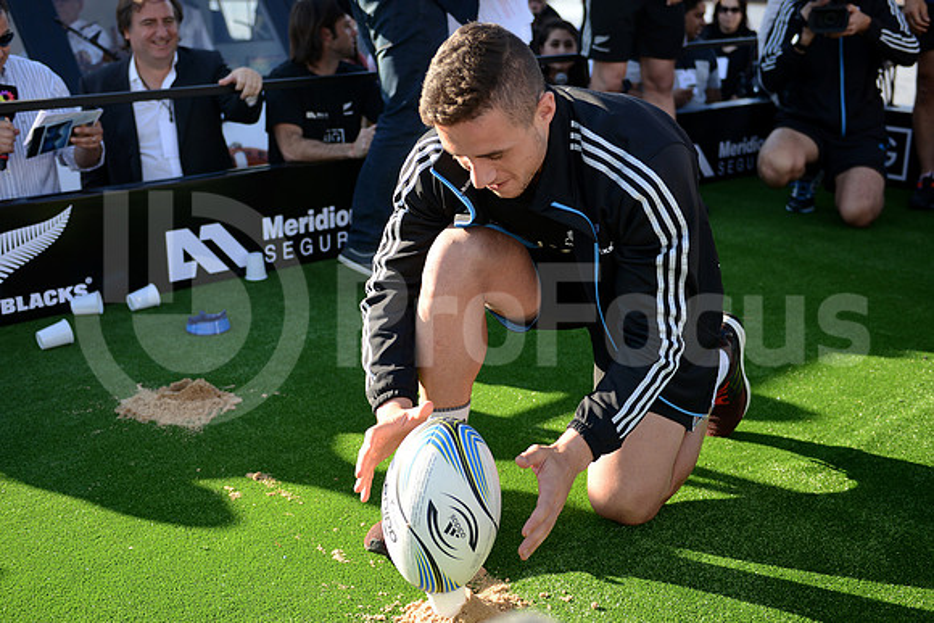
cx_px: 467
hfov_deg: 53.1
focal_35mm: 36
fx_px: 934
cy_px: 312
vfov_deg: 36.9
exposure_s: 1/1000
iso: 250
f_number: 2.8
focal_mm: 36
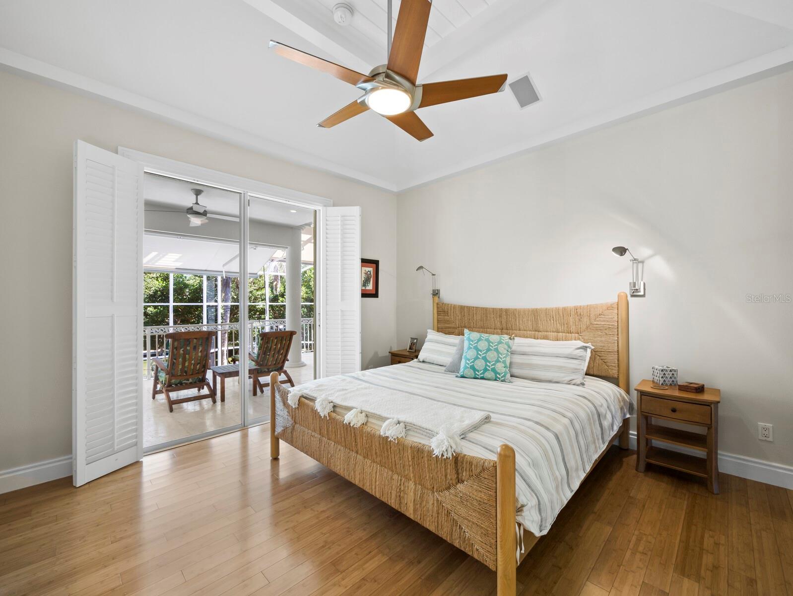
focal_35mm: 14
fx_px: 321
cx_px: 396
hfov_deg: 102.0
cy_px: 298
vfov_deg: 85.7
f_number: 7.1
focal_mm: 7
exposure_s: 1/4
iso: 400
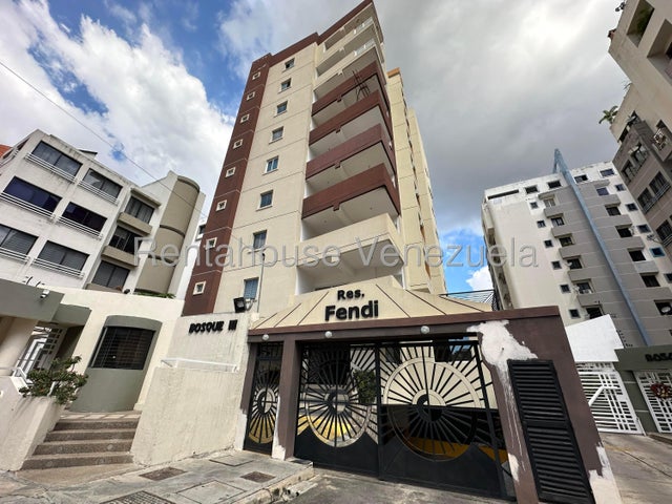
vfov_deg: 85.7
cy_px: 252
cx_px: 336
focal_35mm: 14
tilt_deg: +27.2
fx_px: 272
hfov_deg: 102.1
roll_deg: -1.7
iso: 40
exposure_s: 1/1383
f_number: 2.2
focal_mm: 2.22
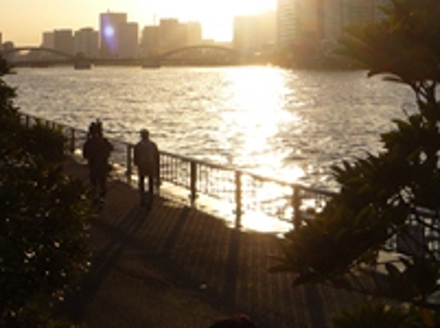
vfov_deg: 21.1
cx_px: 190
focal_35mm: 67
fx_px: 850
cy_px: -2
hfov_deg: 29.0
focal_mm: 5.2
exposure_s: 1/400
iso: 100
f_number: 5.6
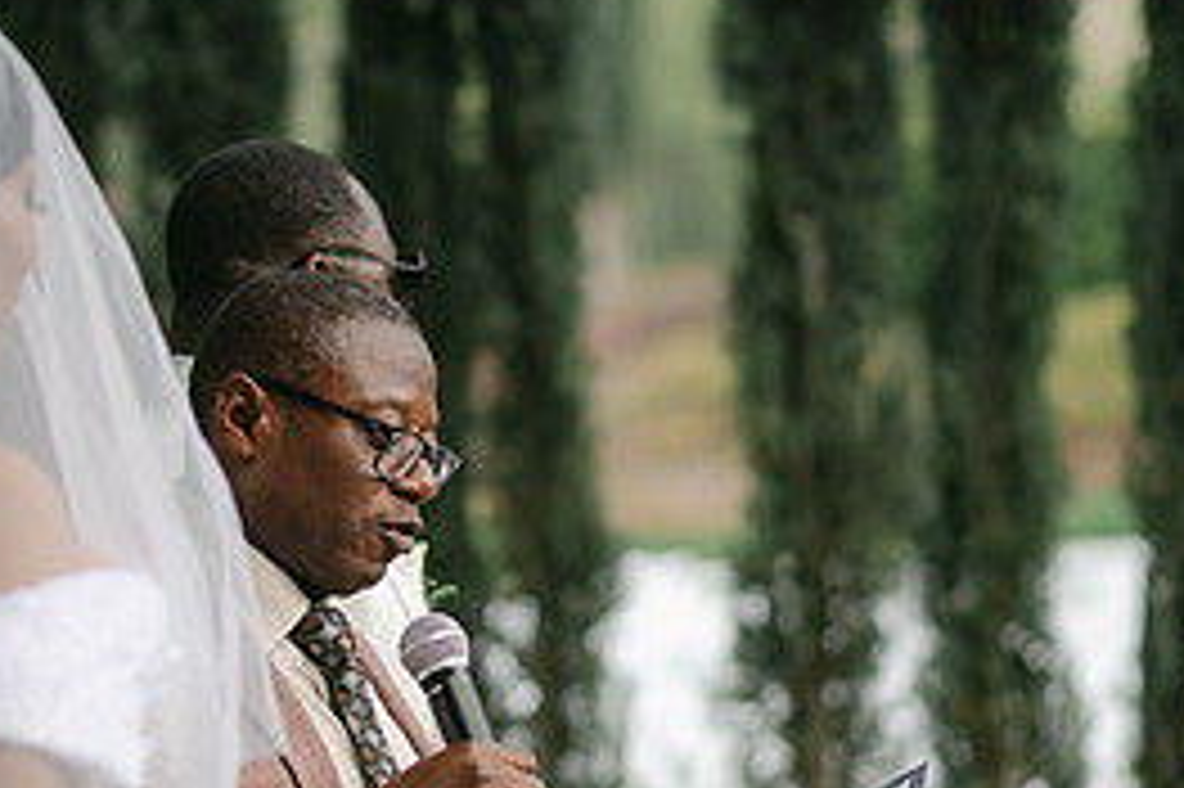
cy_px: 477
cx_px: 387
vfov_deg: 7.1
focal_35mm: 193
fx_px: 6343
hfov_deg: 10.7
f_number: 2
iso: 100
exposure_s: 1/640
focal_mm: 85
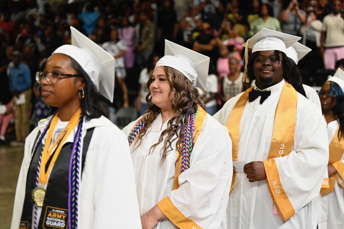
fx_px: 669
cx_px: 172
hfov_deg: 28.9
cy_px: 114
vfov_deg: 19.4
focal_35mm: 70
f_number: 2.8
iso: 1250
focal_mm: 70
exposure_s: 1/125
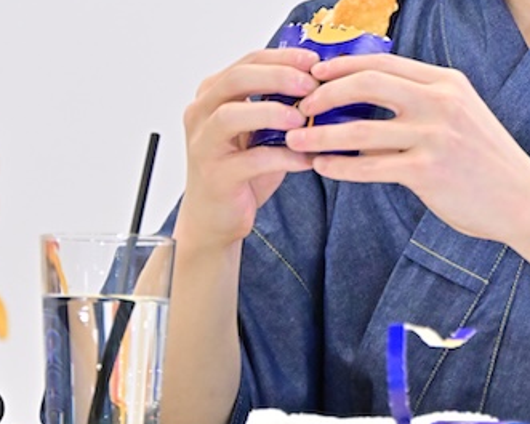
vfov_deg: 3.6
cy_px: -52
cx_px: 621
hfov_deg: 4.5
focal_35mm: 425
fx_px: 6668
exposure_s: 1/200
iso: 4000
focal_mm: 150
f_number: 6.3
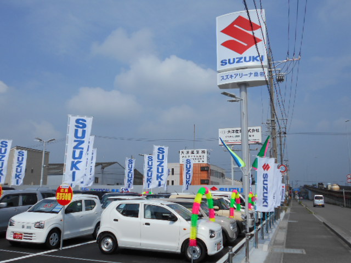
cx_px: 176
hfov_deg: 54.0
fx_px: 345
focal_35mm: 34
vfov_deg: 41.8
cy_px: 132
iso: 80
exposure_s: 1/400
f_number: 9
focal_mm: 5.8
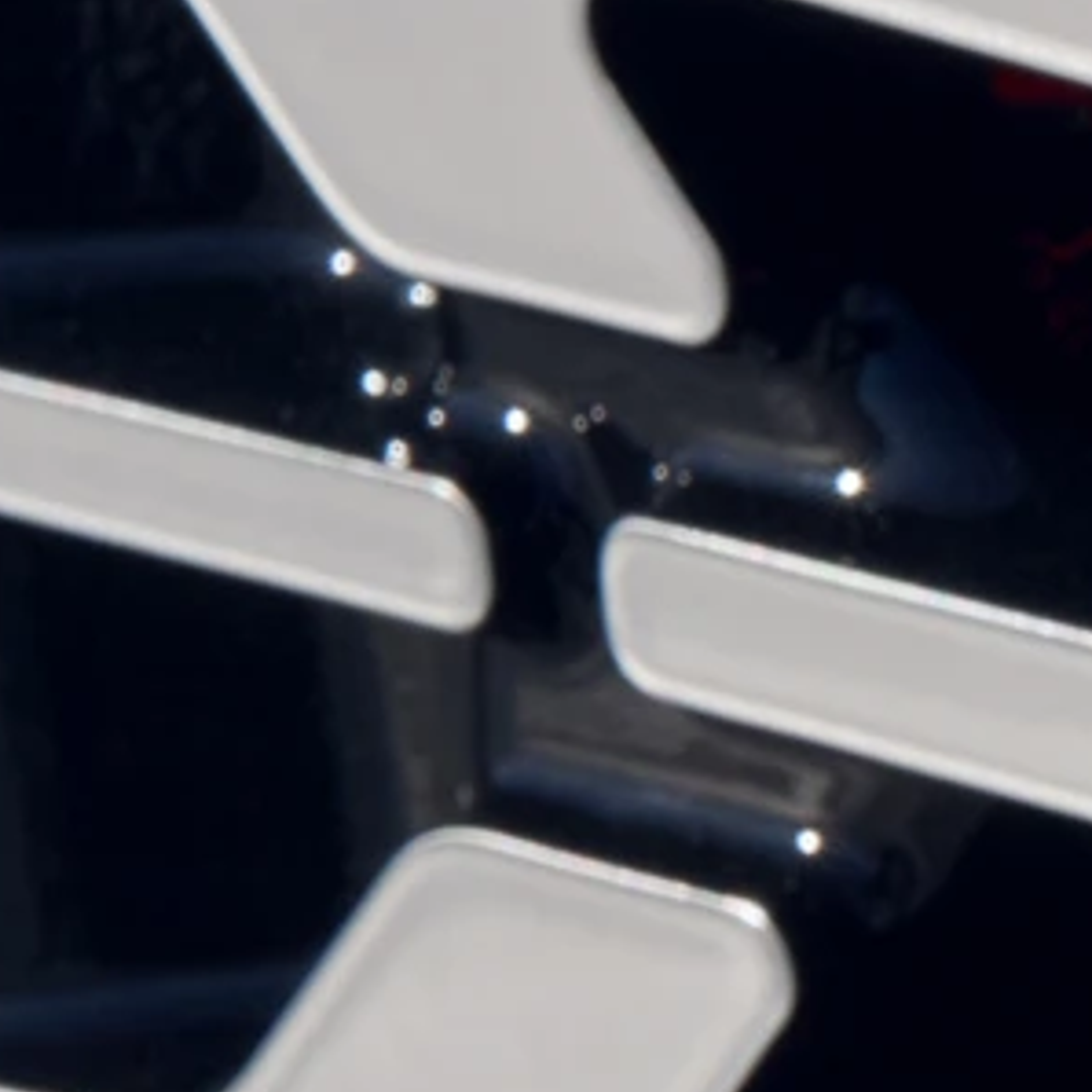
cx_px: 3947
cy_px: 1570
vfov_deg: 4.1
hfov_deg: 3.9
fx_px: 15275
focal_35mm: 428
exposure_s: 1/500
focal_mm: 50
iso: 250
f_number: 11
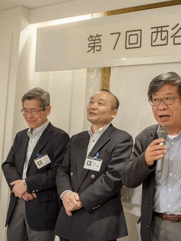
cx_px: 166
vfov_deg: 37.5
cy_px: 120
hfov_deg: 27.5
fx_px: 355
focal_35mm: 51
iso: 1250
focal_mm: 35
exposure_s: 1/100
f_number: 5.6
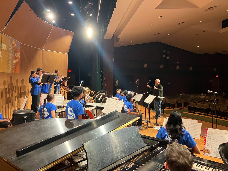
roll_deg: -2.1
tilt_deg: -1.1
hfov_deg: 63.4
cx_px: 114
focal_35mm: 28
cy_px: 86
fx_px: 184
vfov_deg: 49.7
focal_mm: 3.99
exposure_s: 1/55
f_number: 1.8
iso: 320
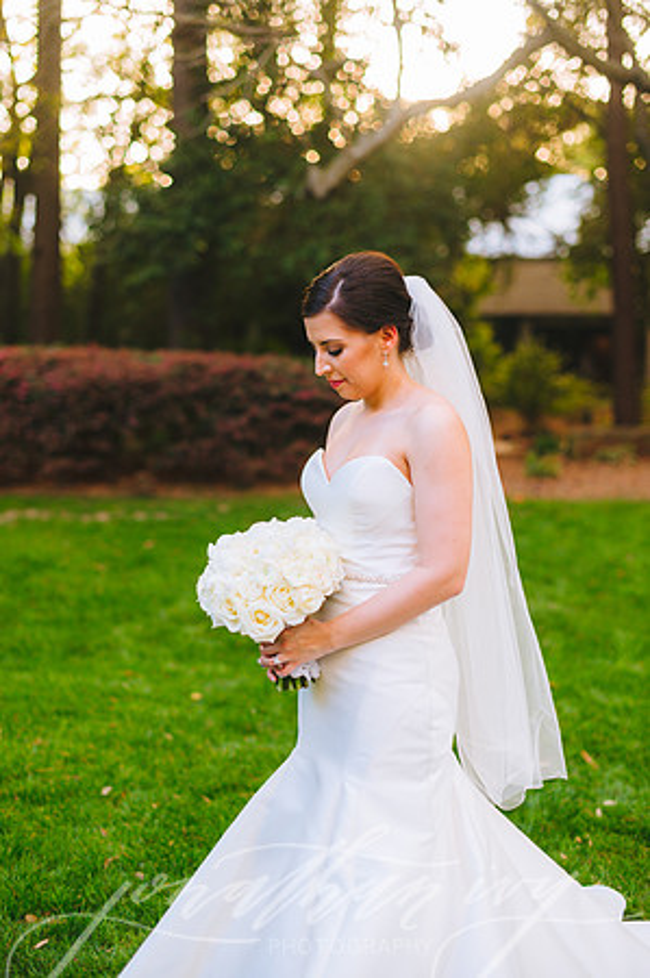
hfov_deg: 26.9
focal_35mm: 50
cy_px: 489
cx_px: 325
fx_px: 1357
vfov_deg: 39.6
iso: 400
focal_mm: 50
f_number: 2
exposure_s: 1/400
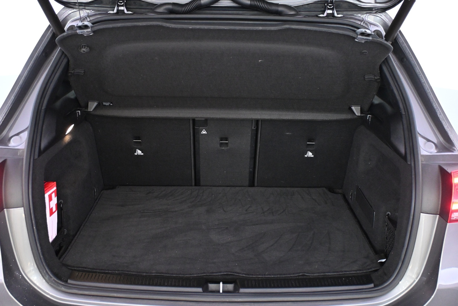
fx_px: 534
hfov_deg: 46.4
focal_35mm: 42
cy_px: 153
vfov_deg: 31.9
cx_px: 229
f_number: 4.5
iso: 4000
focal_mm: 28
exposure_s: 1/40
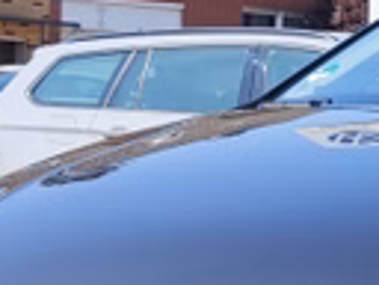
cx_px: 571
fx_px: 1708
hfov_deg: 12.1
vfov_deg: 9.5
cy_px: 145
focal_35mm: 156
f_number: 1.79
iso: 50
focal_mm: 4.71
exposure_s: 1/929
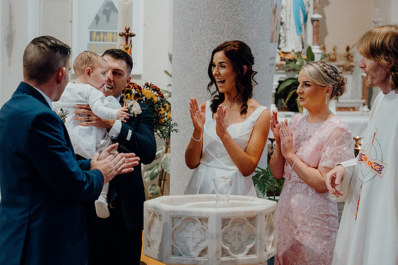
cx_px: 199
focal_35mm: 94
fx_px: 1039
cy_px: 132
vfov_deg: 14.6
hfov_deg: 21.7
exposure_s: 1/160
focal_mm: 63
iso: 2500
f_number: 3.5
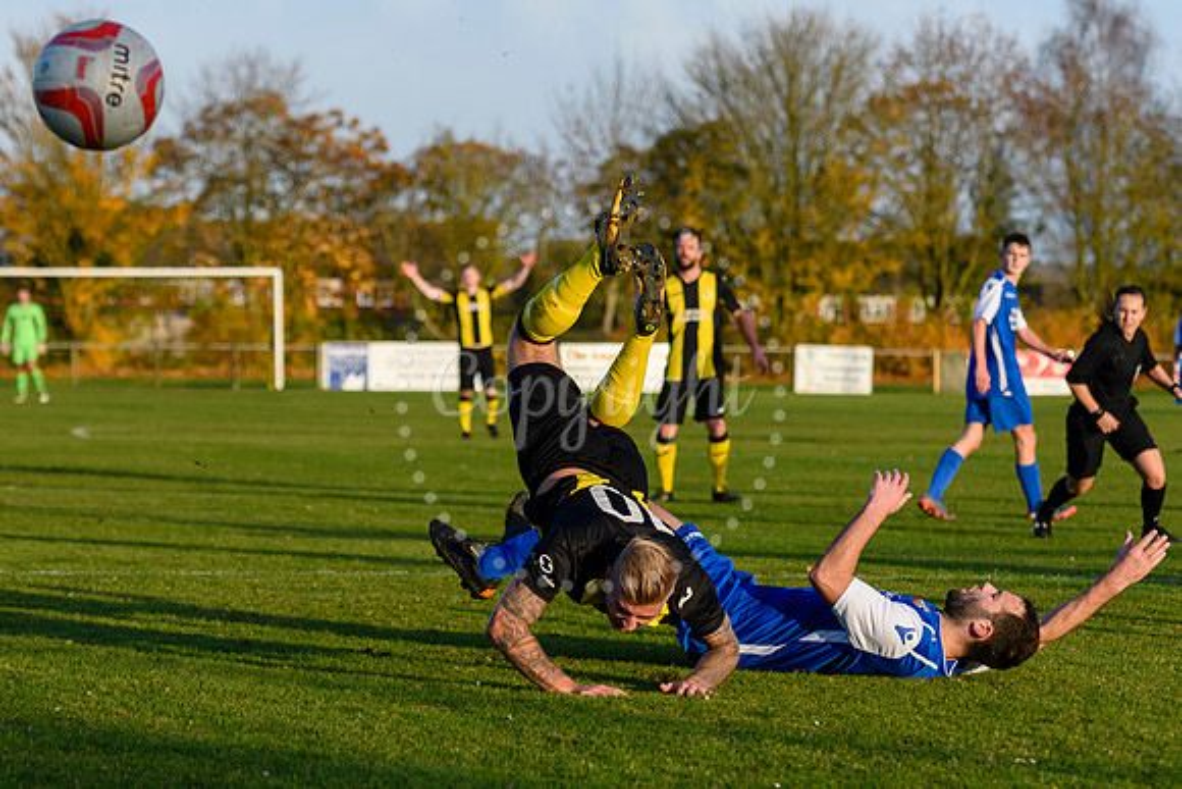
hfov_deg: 13.5
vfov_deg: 9.0
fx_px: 4998
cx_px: 573
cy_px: 419
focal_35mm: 152
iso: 450
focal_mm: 92
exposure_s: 1/2000
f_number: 4
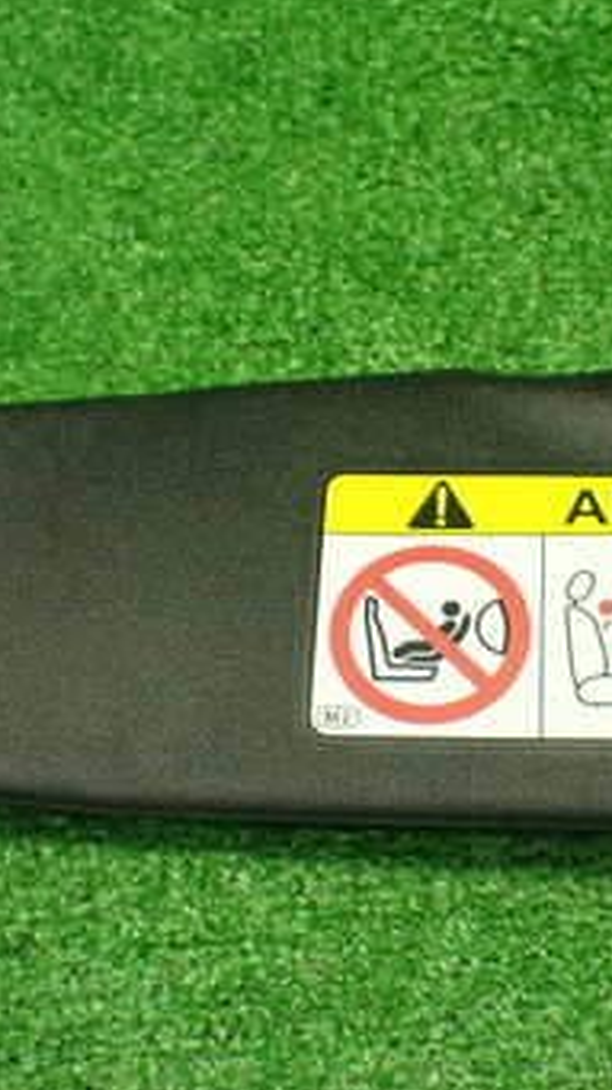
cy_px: 603
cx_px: 381
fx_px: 2108
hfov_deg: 16.5
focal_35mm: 73
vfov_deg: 29.0
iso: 800
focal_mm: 6.83
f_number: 2.7
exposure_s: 1/125
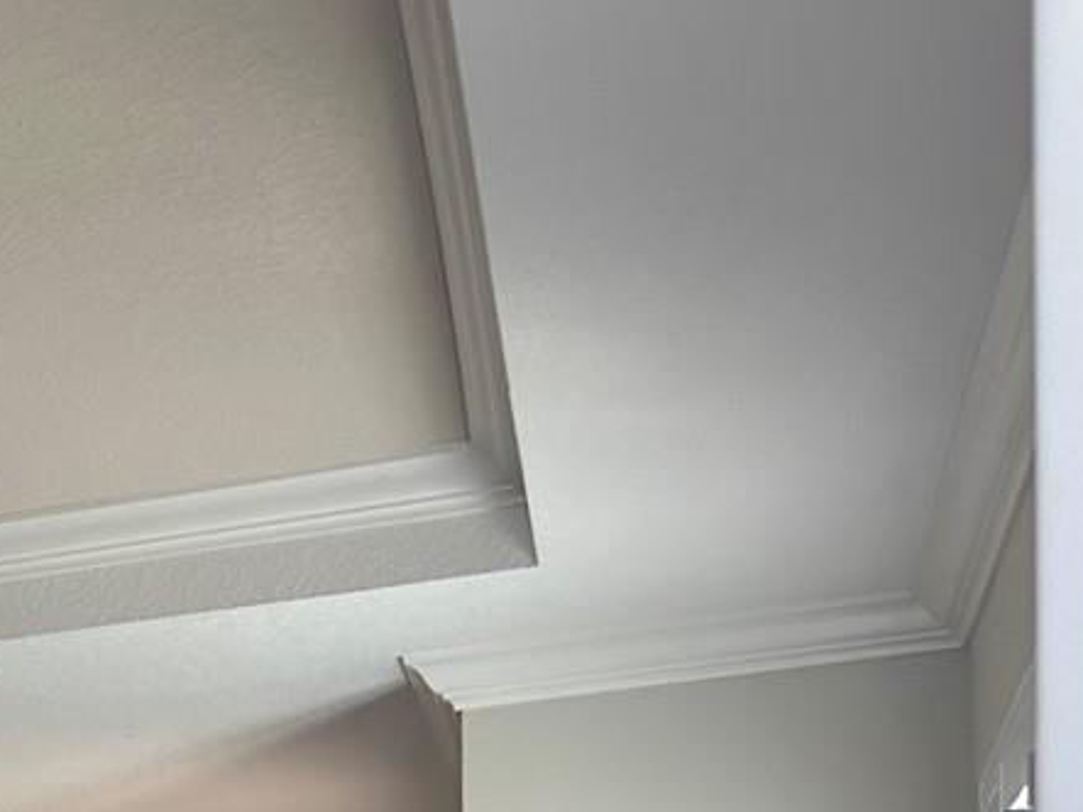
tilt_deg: -0.1
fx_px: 2940
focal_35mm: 94
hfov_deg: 17.2
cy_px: 1389
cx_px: -839
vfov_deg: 14.2
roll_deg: +1.1
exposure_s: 1/120
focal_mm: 5.7
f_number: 1.5
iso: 64
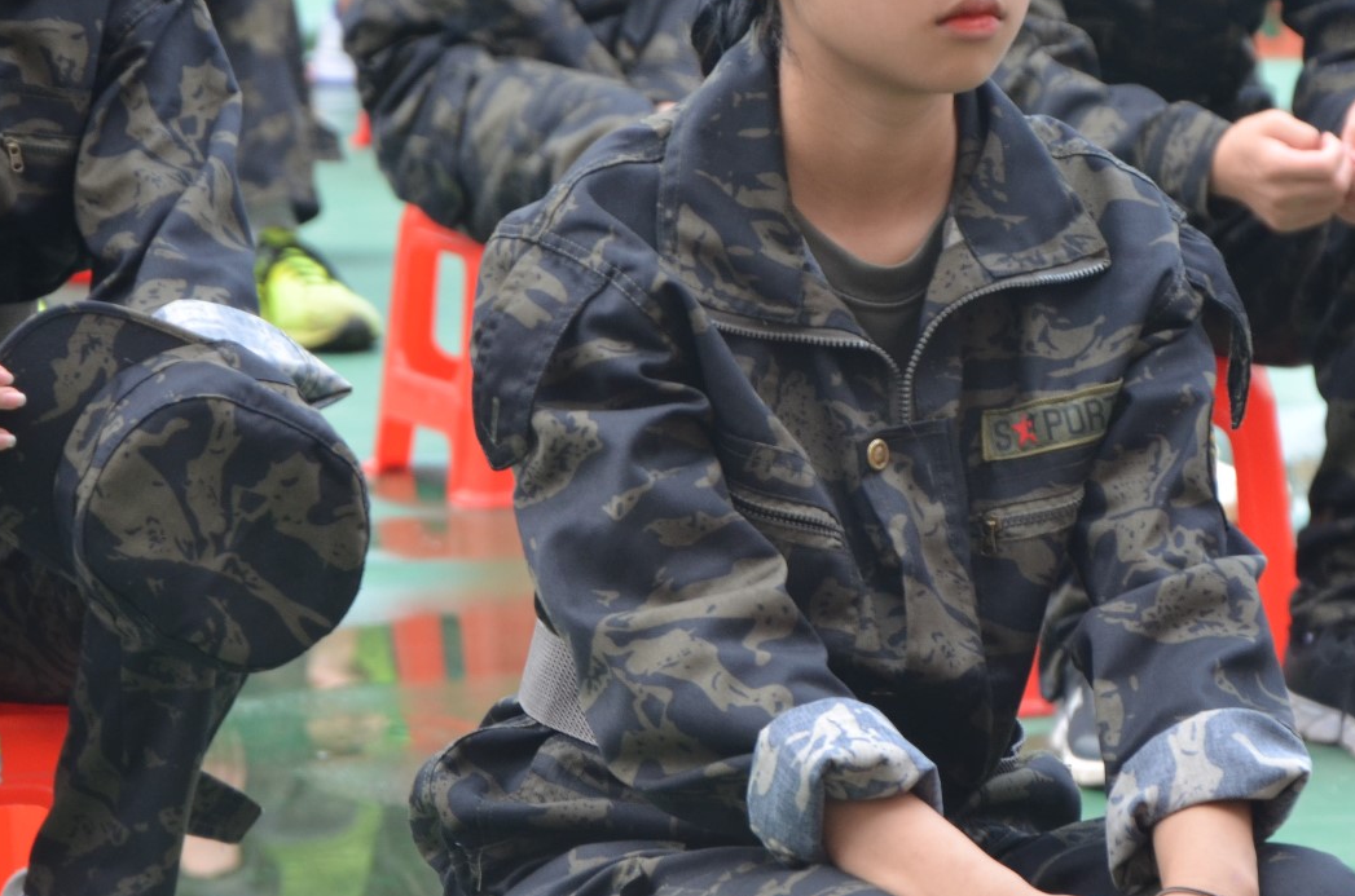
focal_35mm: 286
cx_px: 791
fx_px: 10737
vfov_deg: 4.8
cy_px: 322
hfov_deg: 7.2
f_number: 5.6
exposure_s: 1/160
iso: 400
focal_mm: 105
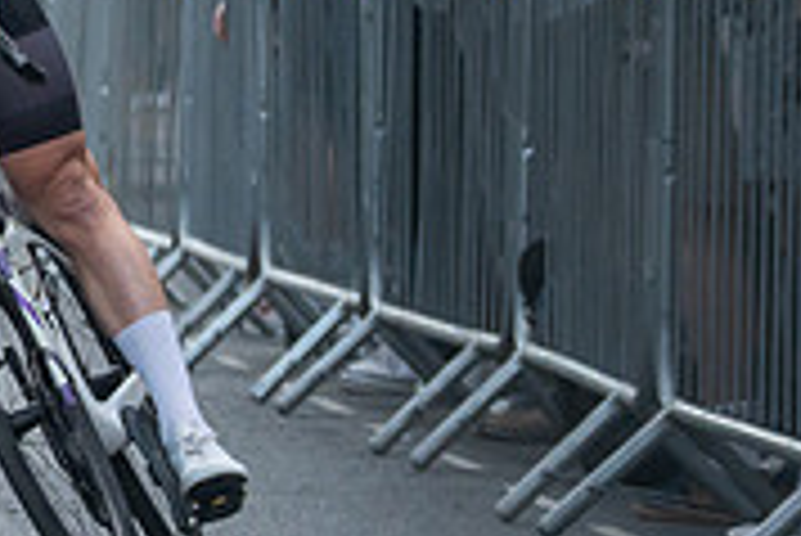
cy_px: -297
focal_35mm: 422
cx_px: -252
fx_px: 9397
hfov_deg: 4.9
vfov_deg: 3.3
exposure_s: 1/800
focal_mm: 86
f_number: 3.5
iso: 1600
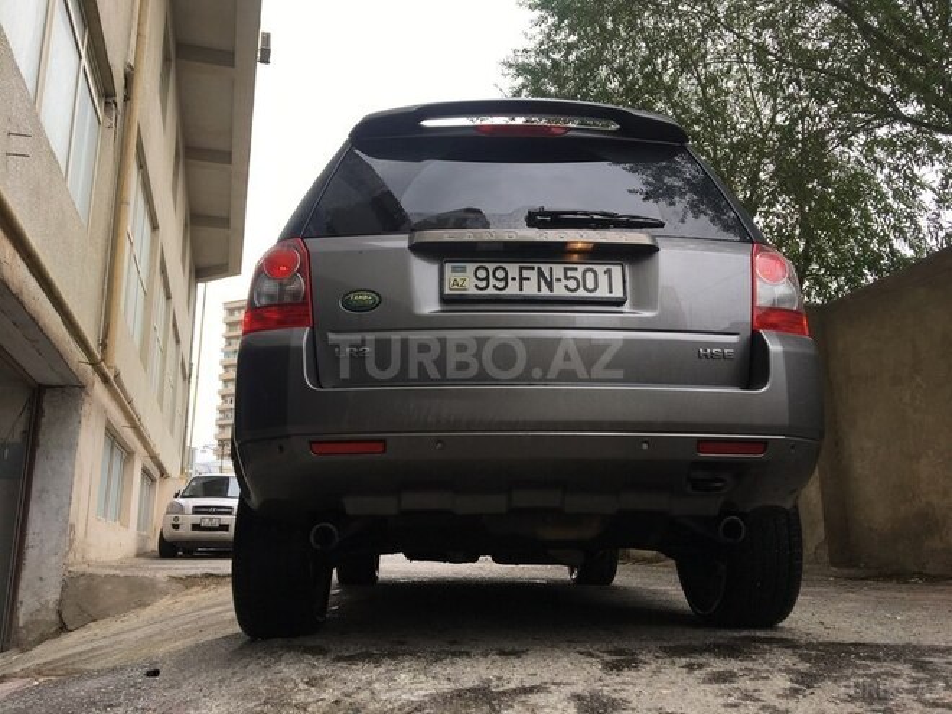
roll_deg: +1.1
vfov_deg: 48.2
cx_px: 476
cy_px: 357
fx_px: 798
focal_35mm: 29
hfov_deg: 61.7
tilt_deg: +14.3
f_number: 2.2
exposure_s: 1/444
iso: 25
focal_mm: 4.15
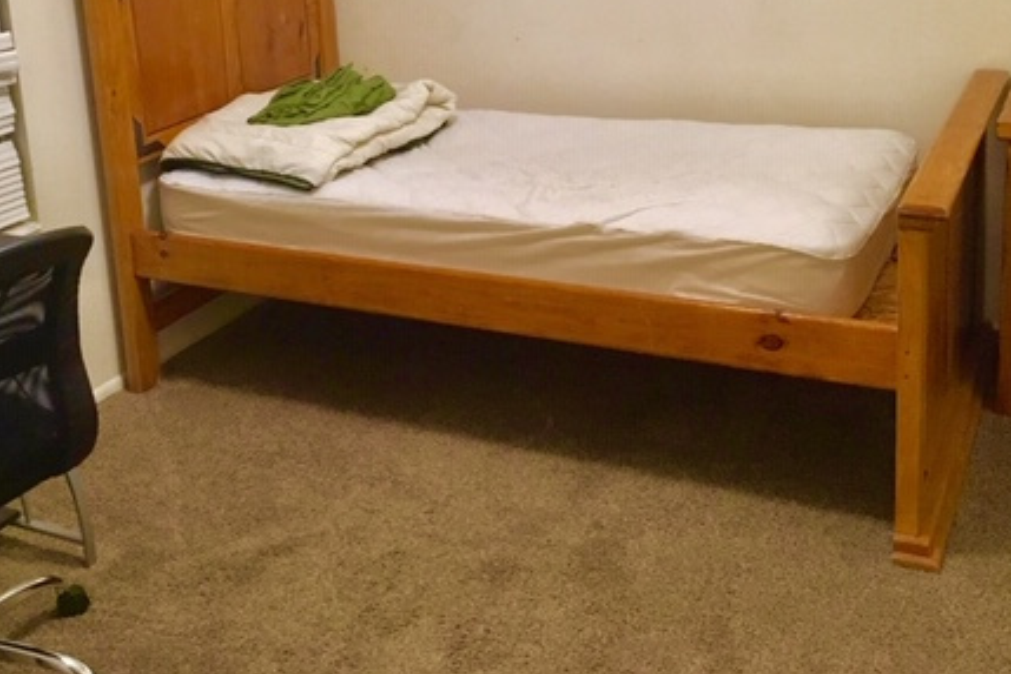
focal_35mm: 45
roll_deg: +4.9
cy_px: 118
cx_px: 396
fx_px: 1264
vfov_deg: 29.1
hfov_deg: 43.4
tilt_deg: -14.5
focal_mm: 4.15
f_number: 2.2
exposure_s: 1/15
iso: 200
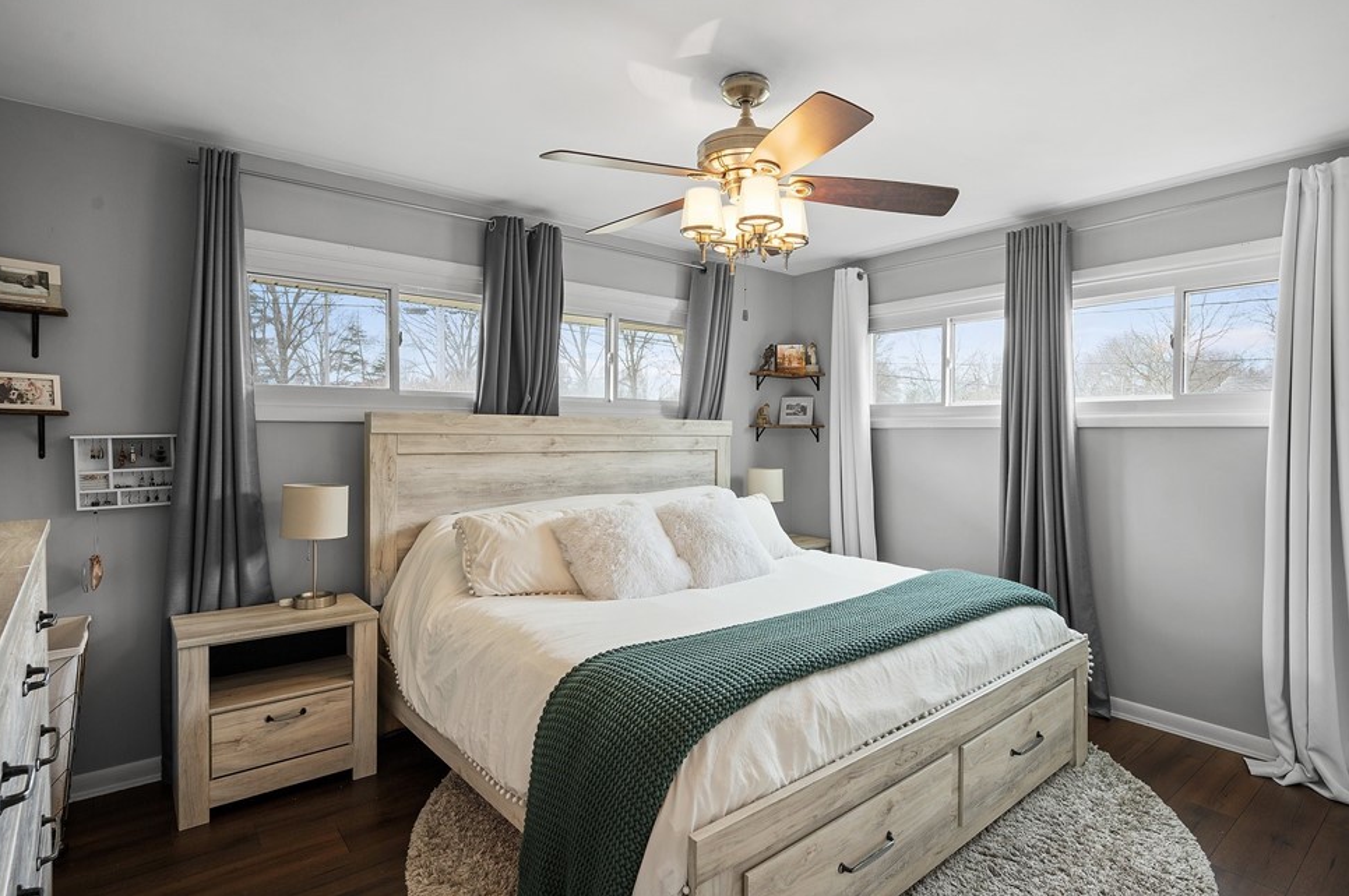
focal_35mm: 18
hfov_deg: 89.9
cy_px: 441
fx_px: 674
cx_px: 724
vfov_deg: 67.3
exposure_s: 1/5
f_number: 8
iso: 400
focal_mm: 16
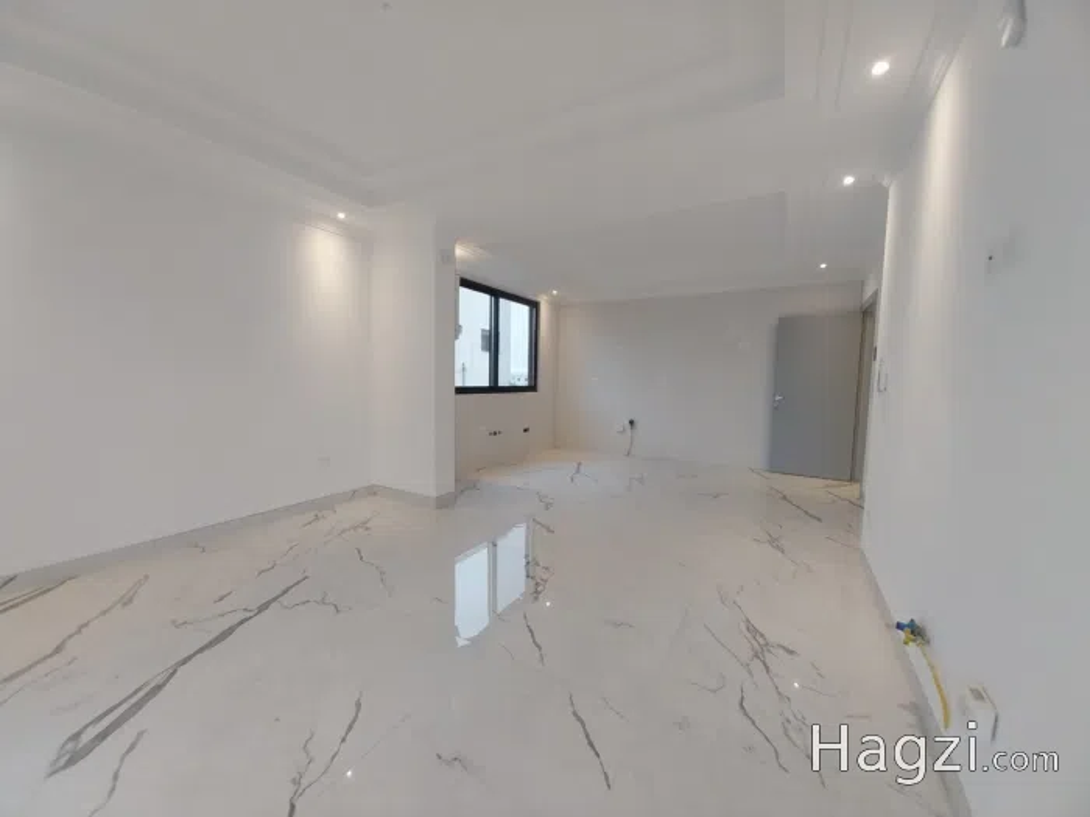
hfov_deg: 106.2
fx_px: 409
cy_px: 408
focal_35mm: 13
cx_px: 545
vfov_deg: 89.9
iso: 100
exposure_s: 1/50
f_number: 2.2
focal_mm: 1.3
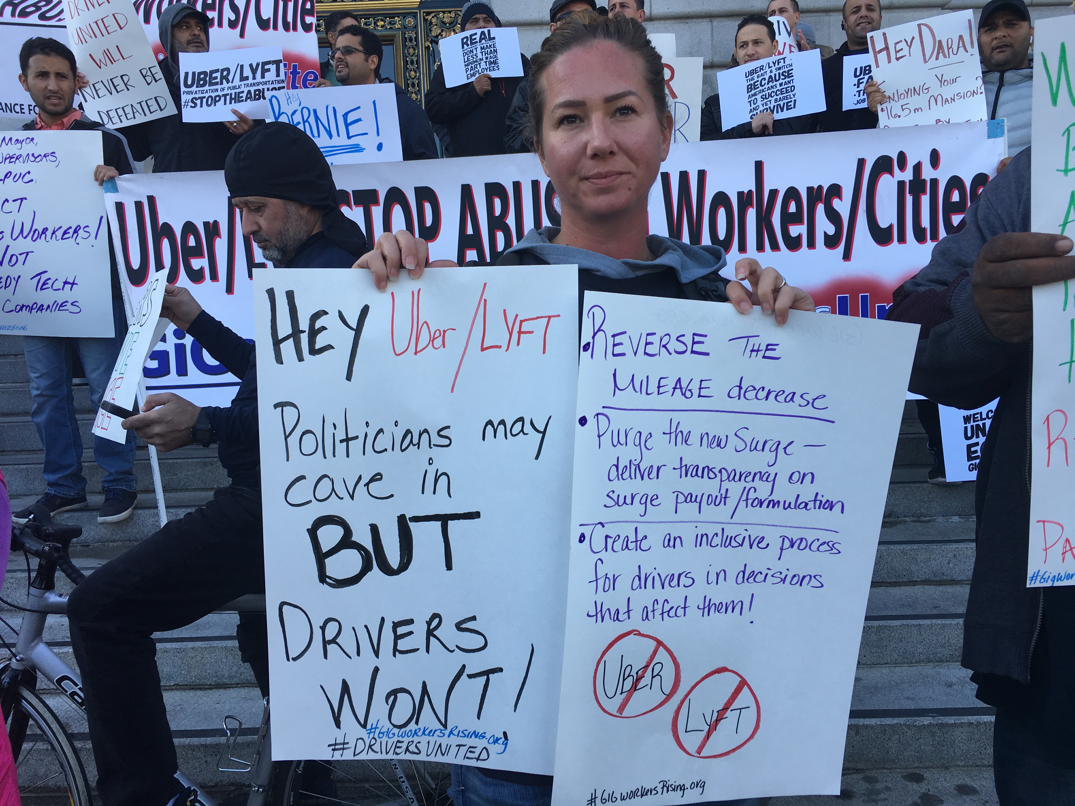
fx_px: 901
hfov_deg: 61.7
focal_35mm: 29
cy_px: 403
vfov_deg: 48.2
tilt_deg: -3.3
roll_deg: +0.4
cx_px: 538
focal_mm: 4.15
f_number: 2.2
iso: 25
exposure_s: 1/323
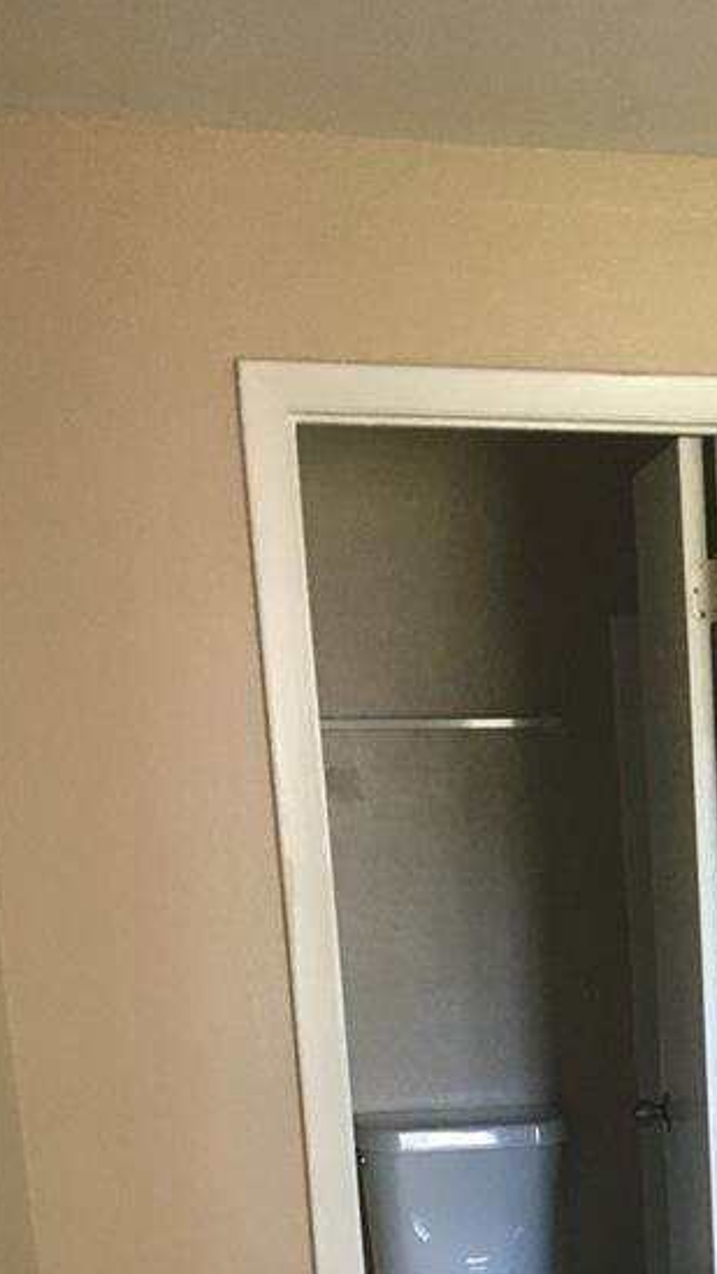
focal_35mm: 69
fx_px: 2331
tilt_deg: -11.8
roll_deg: +0.1
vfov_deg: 28.7
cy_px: 1262
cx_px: 1030
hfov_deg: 16.2
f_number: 2.2
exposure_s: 1/30
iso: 80
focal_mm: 4.15
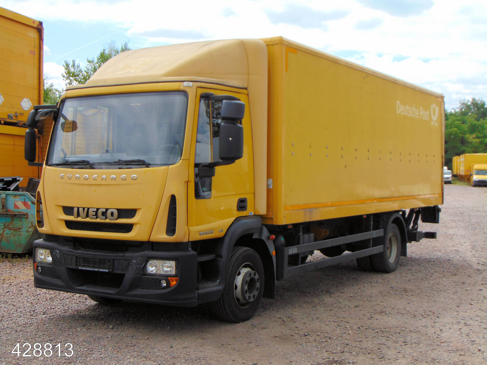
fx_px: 703
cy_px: 182
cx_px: 244
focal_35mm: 50
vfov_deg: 29.1
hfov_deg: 38.2
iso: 80
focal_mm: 9
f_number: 3.5
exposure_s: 1/640
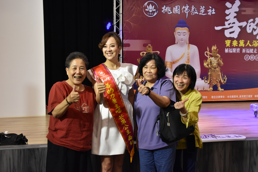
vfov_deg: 34.2
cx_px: 129
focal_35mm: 39
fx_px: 279
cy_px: 86
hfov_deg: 49.6
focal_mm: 26
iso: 1600
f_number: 6.3
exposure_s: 1/160
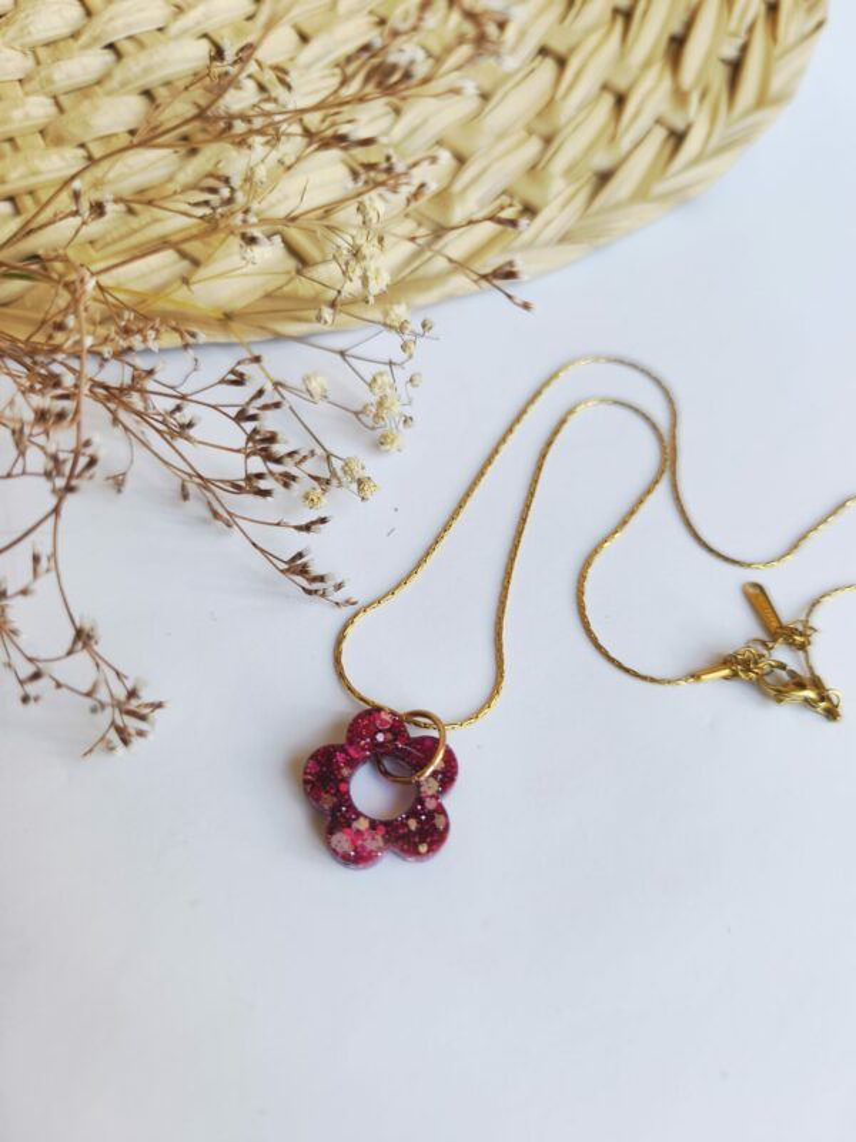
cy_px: 571
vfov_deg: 73.9
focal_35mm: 23
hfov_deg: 58.9
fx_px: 758
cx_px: 428
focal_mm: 6.18
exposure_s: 1/100
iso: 200
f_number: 1.65
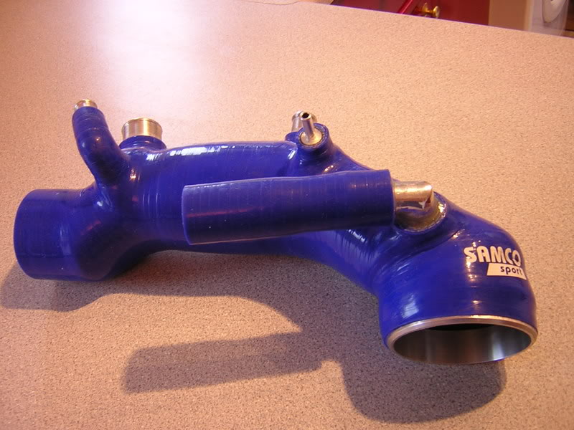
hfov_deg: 51.4
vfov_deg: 39.7
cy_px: 215
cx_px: 287
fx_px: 597
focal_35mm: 36
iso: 100
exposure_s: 1/5.1
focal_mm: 4.7
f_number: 2.6
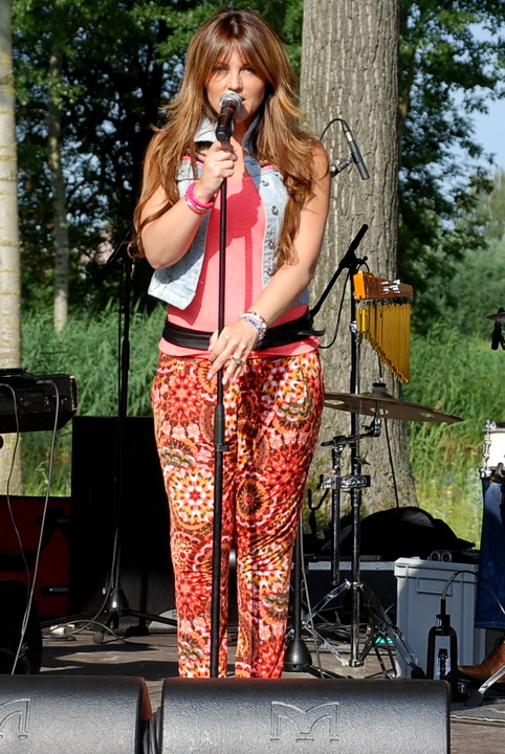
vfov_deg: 19.4
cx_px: 252
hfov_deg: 13.1
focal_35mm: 105
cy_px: 377
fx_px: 2203
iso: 320
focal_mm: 70
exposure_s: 1/640
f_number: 6.3
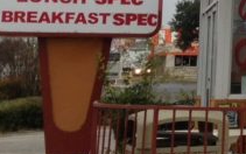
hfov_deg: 10.5
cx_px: 534
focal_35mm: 179
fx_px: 1200
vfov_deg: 7.3
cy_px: -50
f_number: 2.4
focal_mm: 4.13
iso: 50
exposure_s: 1/497
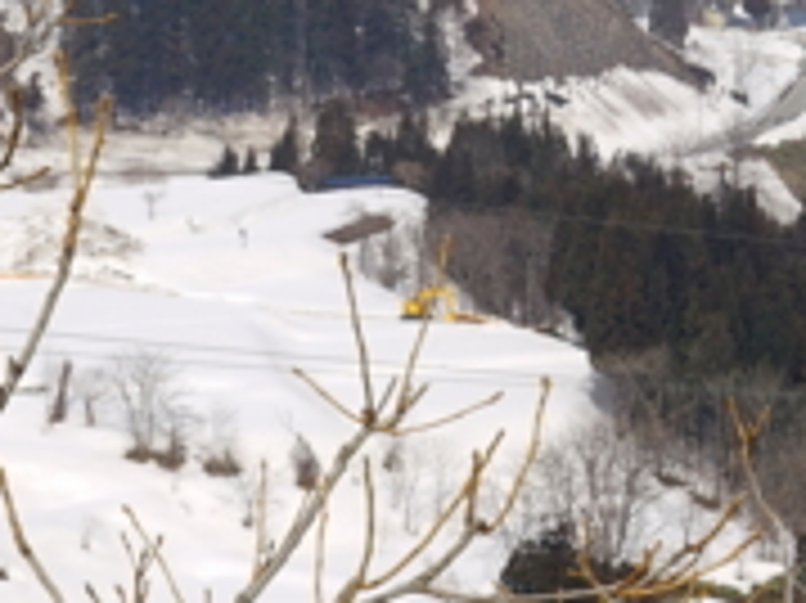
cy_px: 83
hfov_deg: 7.6
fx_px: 6003
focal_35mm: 258
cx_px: 1031
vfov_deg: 5.7
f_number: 11
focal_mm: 40
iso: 50
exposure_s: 1/125
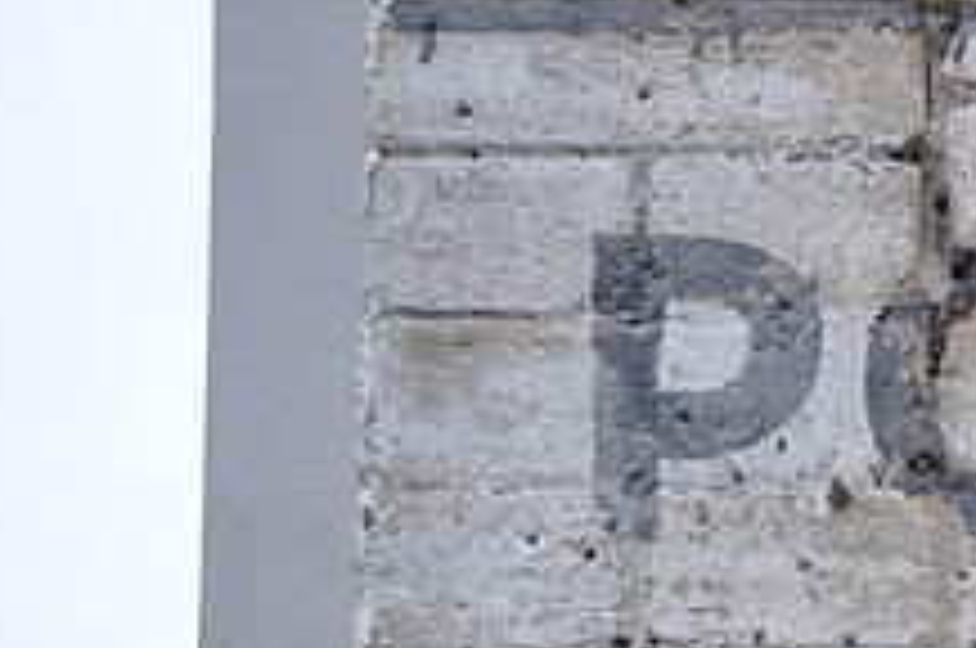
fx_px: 3682
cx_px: 1201
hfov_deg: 14.6
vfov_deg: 9.8
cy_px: 857
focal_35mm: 136
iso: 200
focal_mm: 34
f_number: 7.1
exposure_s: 1/200
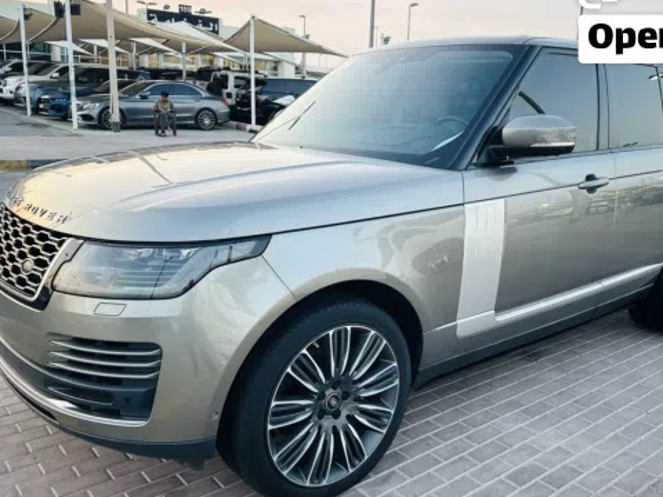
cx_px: 370
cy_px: 262
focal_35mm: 32
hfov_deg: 56.7
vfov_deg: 44.1
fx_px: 613
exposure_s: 1/121
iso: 100
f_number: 1.78
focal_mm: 6.86
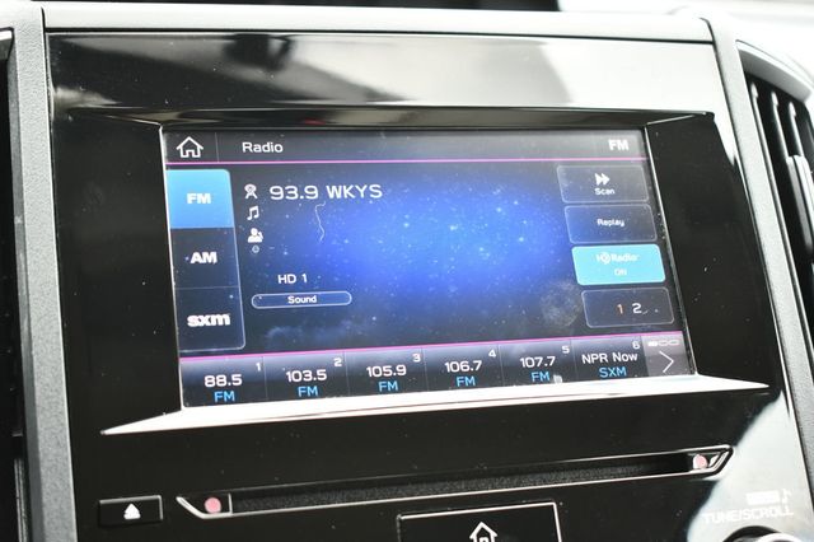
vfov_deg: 25.0
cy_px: 271
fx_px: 1220
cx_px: 407
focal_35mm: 54
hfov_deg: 36.9
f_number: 4.8
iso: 1000
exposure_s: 1/125
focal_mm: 36
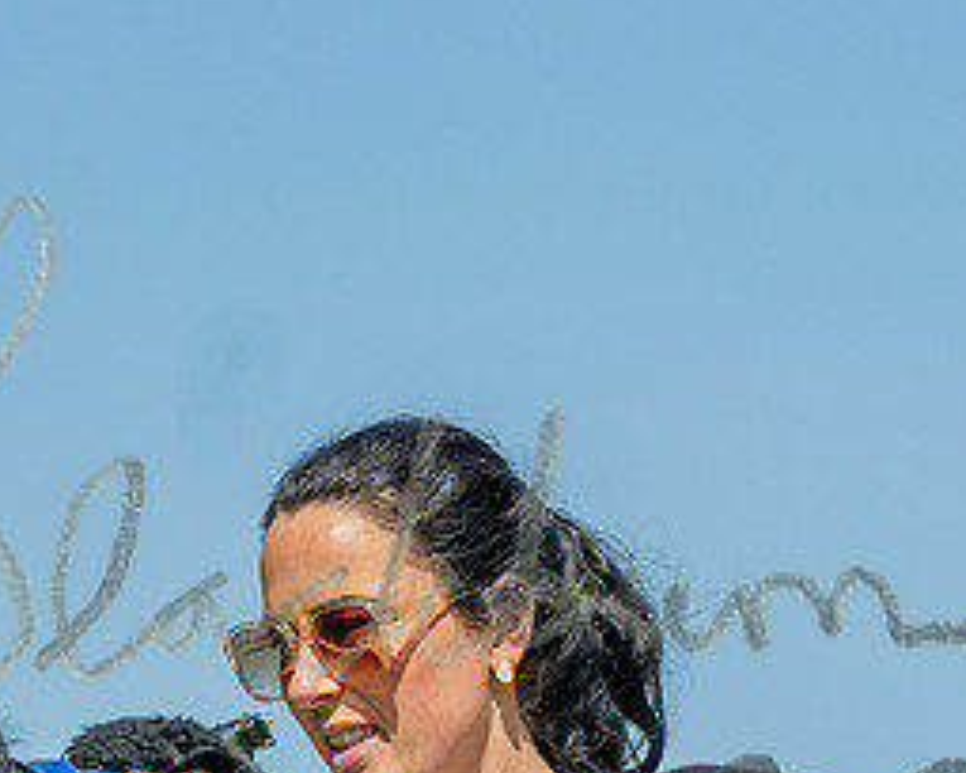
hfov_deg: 5.2
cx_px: 267
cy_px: 458
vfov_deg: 4.1
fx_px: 10721
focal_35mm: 375
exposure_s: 1/2500
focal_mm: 101
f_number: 4.5
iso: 200
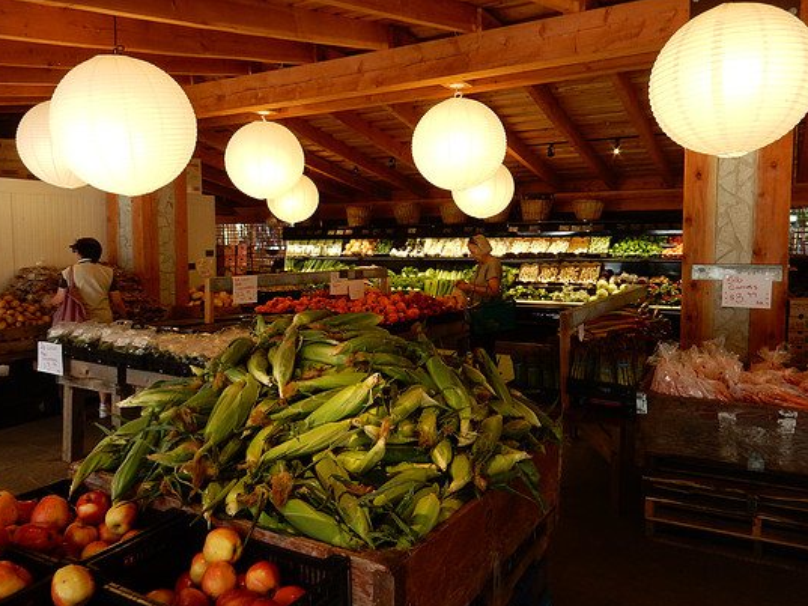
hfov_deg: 65.3
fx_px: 630
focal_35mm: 27
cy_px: 291
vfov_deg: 51.4
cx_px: 391
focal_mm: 4.5
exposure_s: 1/30
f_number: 4
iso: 125
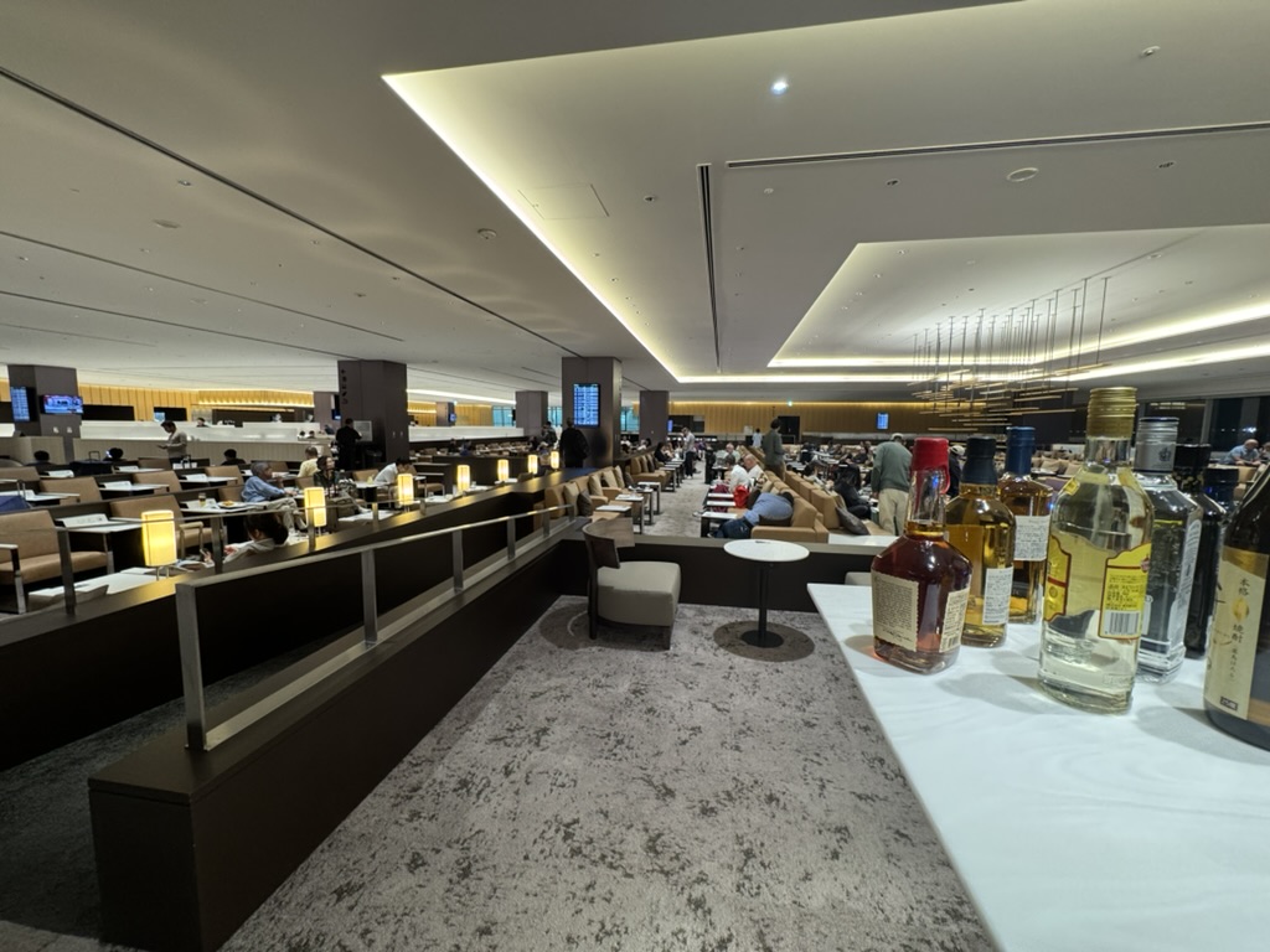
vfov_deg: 85.7
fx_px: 514
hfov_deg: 102.1
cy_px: 476
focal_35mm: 14
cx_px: 635
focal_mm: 2.22
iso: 200
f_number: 2.2
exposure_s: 1/50
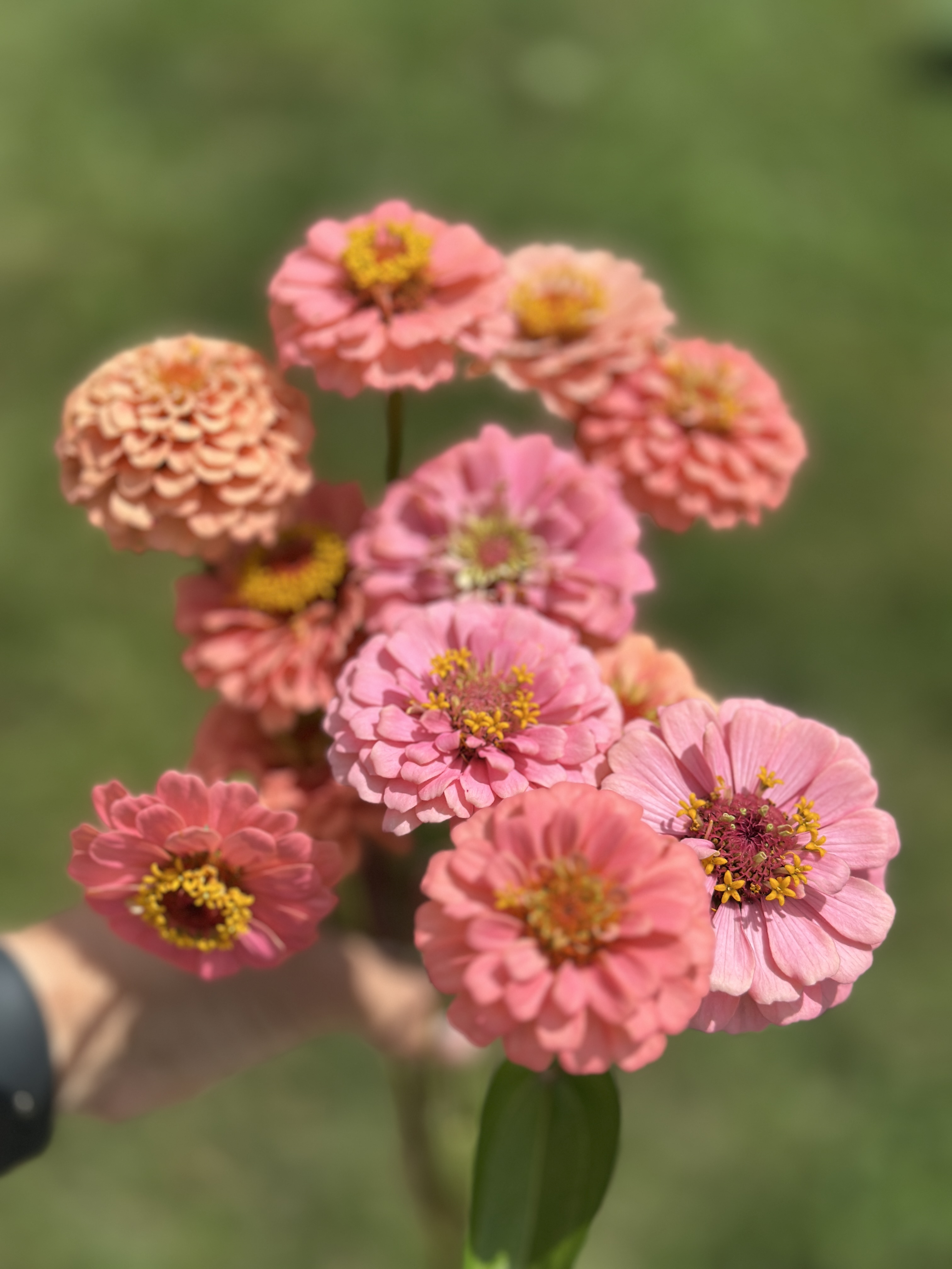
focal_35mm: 48
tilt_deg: -41.3
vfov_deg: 39.7
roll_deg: -7.3
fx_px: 1760
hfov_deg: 30.3
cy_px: 634
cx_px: 476
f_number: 1.78
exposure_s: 1/6211
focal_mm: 6.86
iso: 80
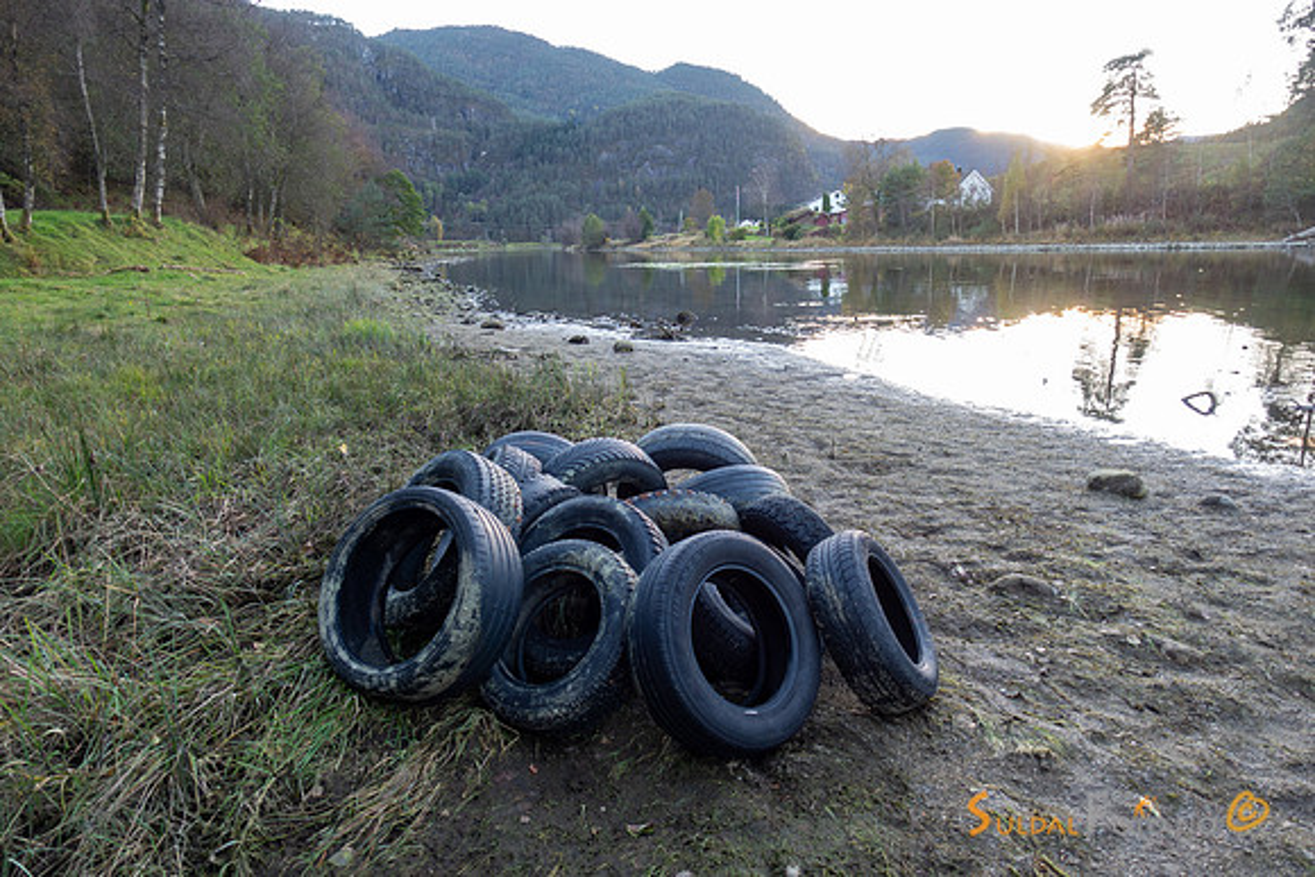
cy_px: 438
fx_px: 877
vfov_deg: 53.2
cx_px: 658
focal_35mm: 24
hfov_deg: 73.7
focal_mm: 8.8
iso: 125
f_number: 2.8
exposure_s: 1/50
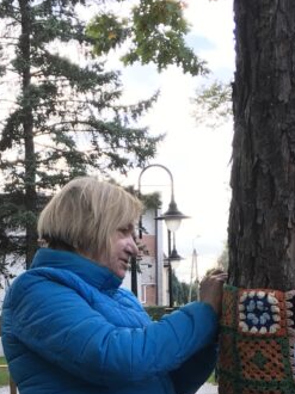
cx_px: 109
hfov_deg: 16.4
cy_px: 439
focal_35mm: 90
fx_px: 1024
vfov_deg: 20.7
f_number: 2.2
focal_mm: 4.15
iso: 32
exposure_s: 1/100
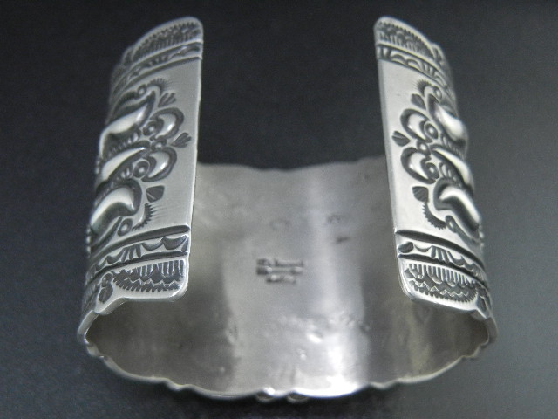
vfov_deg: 32.2
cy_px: 210
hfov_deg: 42.1
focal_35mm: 45
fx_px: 725
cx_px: 279
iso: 793
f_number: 7.6
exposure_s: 1/30
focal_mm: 8.1
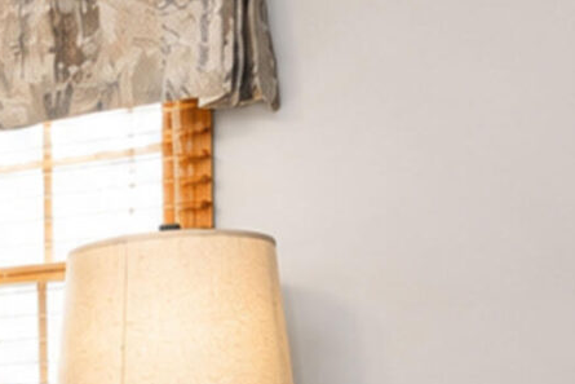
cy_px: 462
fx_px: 1470
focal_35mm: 92
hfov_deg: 17.6
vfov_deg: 14.4
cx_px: -482
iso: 64
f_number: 5
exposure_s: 1/50
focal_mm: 16
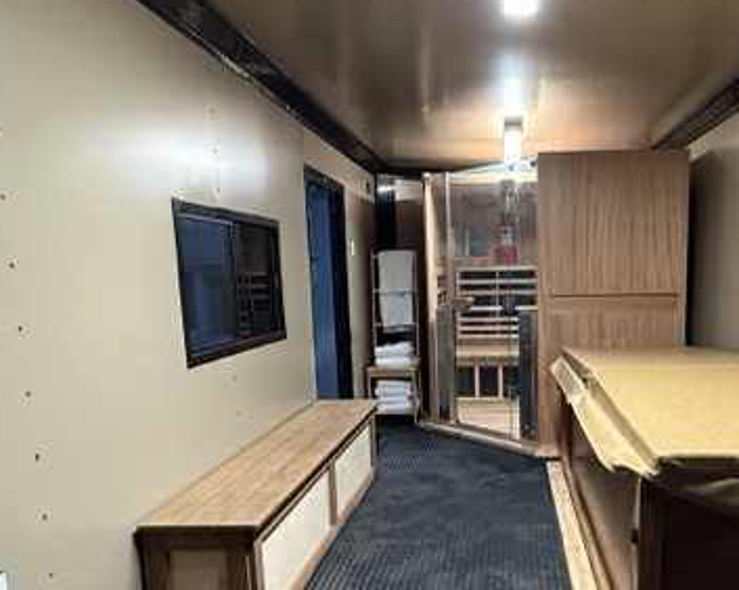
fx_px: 678
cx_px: 505
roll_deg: +1.5
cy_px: 381
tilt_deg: -8.7
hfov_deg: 55.8
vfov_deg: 46.5
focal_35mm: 31
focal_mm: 2.22
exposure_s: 1/41
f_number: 2.2
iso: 400
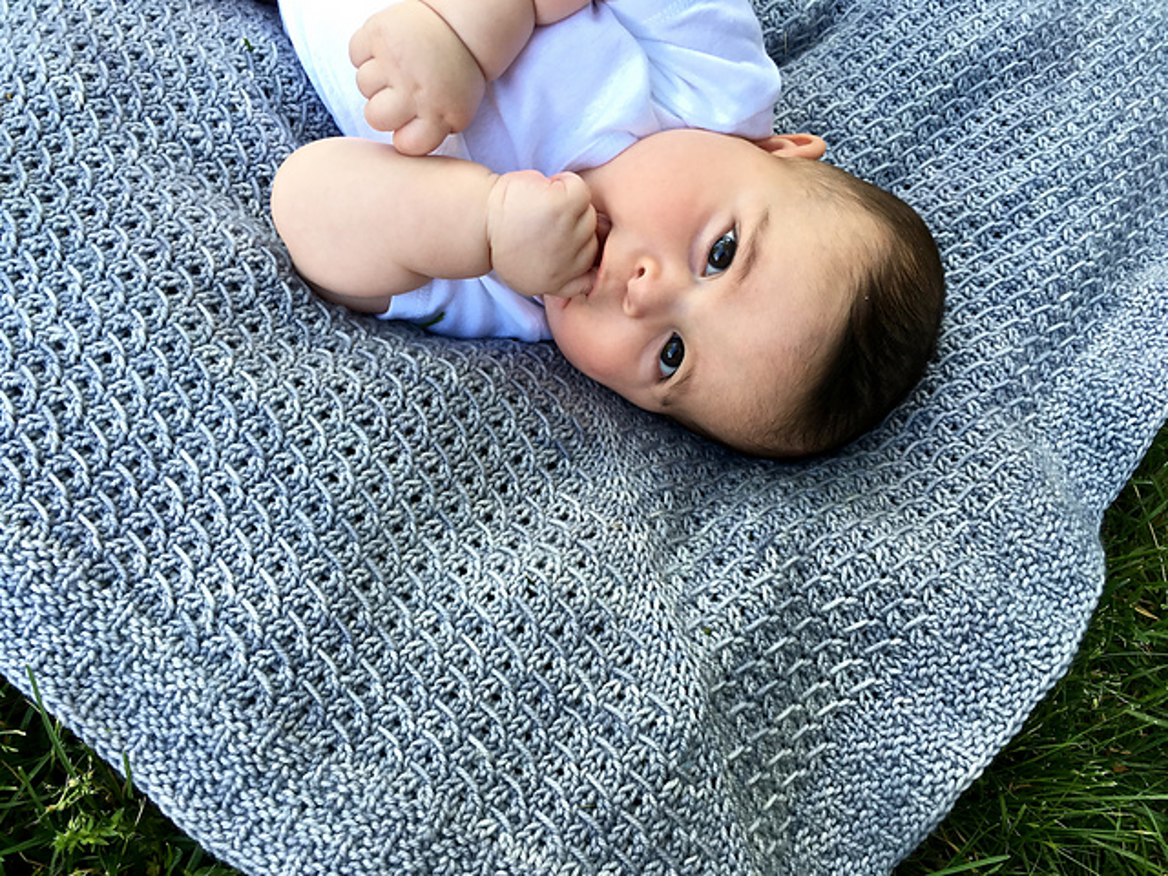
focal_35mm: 29
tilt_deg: -67.9
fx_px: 979
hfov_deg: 61.7
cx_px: 584
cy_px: 438
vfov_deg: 48.2
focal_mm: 4.15
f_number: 2.2
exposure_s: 1/120
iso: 32
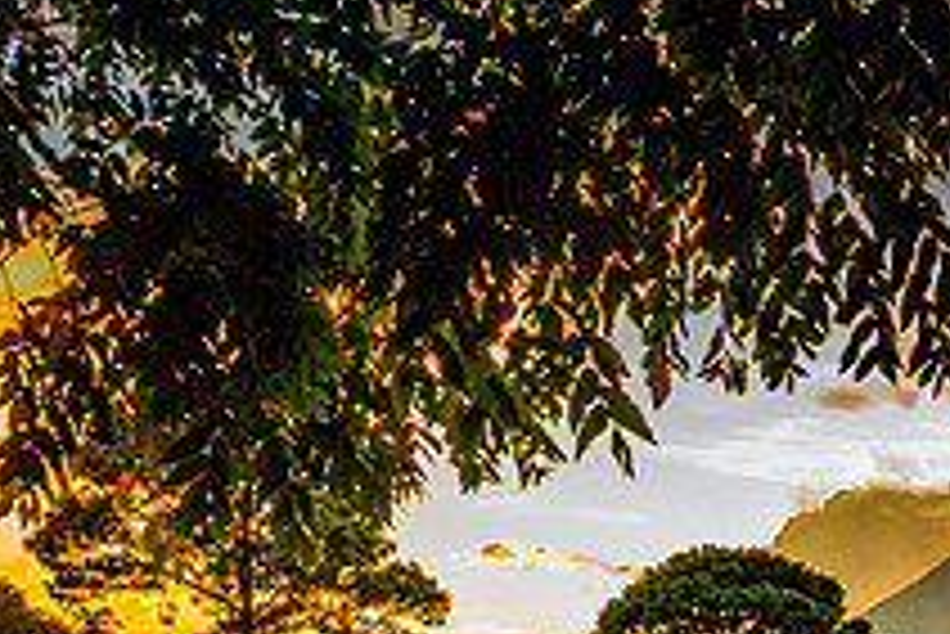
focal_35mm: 66
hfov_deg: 27.9
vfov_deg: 20.2
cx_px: 1040
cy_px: 582
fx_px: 1743
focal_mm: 24
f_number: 9
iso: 2000
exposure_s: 1/320
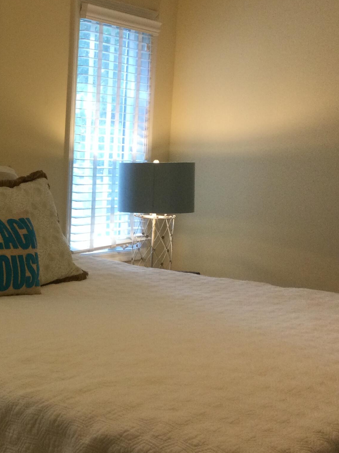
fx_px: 797
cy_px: 226
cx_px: -56
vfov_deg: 31.7
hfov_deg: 22.3
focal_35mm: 61
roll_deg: -2.3
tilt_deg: -5.8
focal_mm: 3.3
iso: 80
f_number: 2.4
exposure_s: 1/33
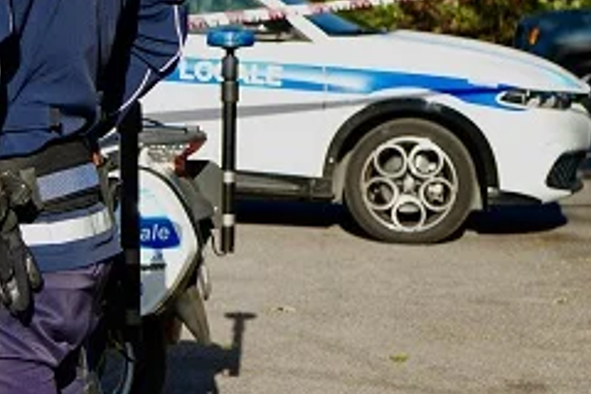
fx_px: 2347
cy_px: 47
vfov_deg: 9.6
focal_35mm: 143
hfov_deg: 13.9
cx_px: -135
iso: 100
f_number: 4.5
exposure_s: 1/320
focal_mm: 49
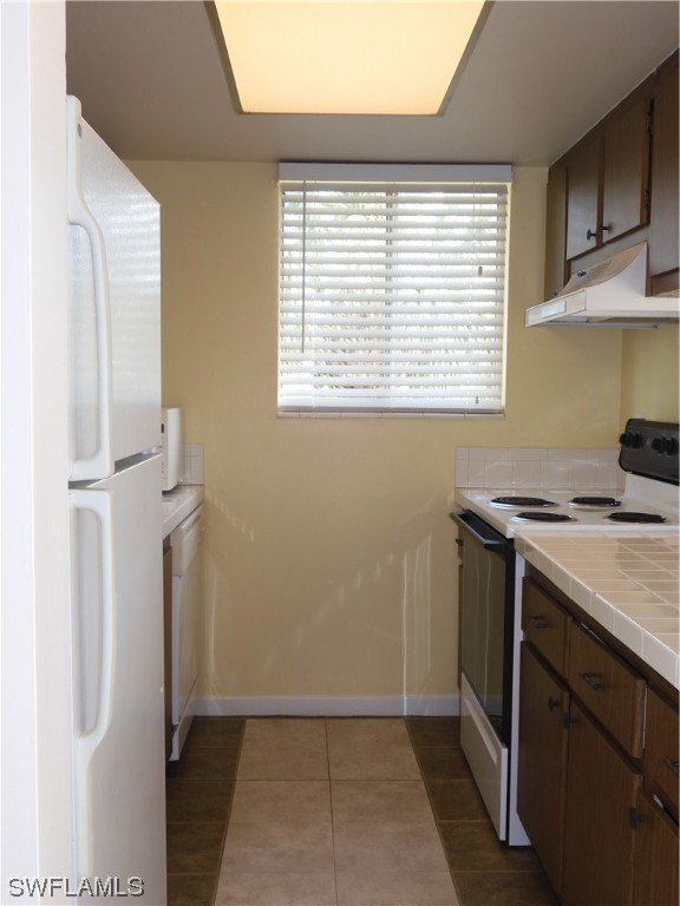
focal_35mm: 38
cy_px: 453
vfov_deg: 49.0
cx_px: 340
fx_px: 995
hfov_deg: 37.7
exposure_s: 1/40
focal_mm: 6.8
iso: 100
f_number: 4
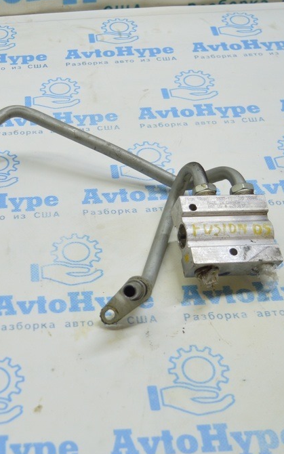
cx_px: 19
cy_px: 229
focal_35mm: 56
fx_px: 693
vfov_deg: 36.3
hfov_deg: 22.5
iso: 400
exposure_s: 1/60
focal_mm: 24
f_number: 4
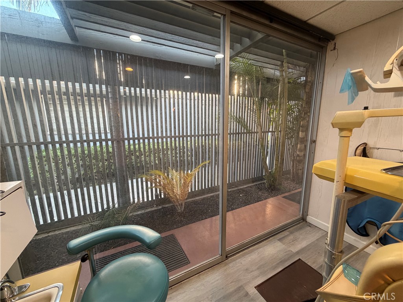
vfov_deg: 85.7
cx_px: 202
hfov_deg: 102.1
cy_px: 151
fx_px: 163
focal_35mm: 14
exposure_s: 1/119
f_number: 2.2
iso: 320
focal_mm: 2.22
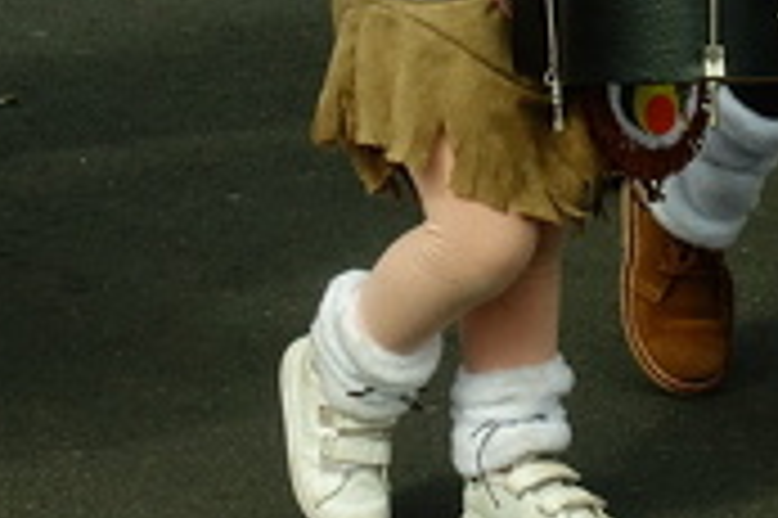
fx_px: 6930
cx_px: 917
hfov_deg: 6.4
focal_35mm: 321
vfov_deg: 4.2
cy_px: -329
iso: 200
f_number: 4.5
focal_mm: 25.61
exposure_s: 1/800
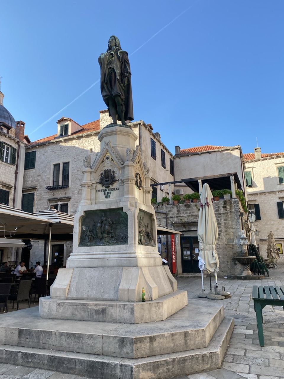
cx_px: 142
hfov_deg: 53.1
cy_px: 190
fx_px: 284
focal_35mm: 26
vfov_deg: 67.3
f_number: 1.8
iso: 32
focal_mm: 4.25
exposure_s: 1/1124
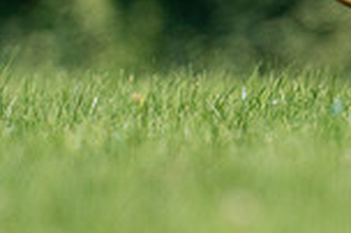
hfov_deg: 0.9
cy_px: -75
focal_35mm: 2295
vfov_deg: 0.6
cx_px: 393
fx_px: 22352
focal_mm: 600
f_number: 6.3
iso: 1000
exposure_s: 1/4000
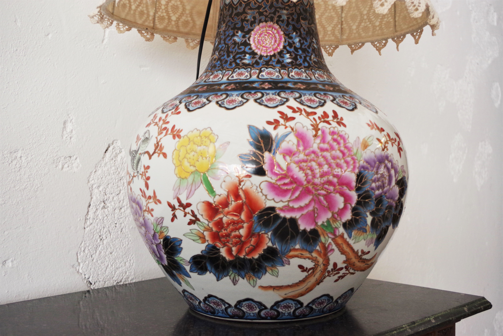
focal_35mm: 46
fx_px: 643
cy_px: 168
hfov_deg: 42.7
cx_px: 252
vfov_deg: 29.2
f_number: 4
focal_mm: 30.63
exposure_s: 1/125
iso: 800
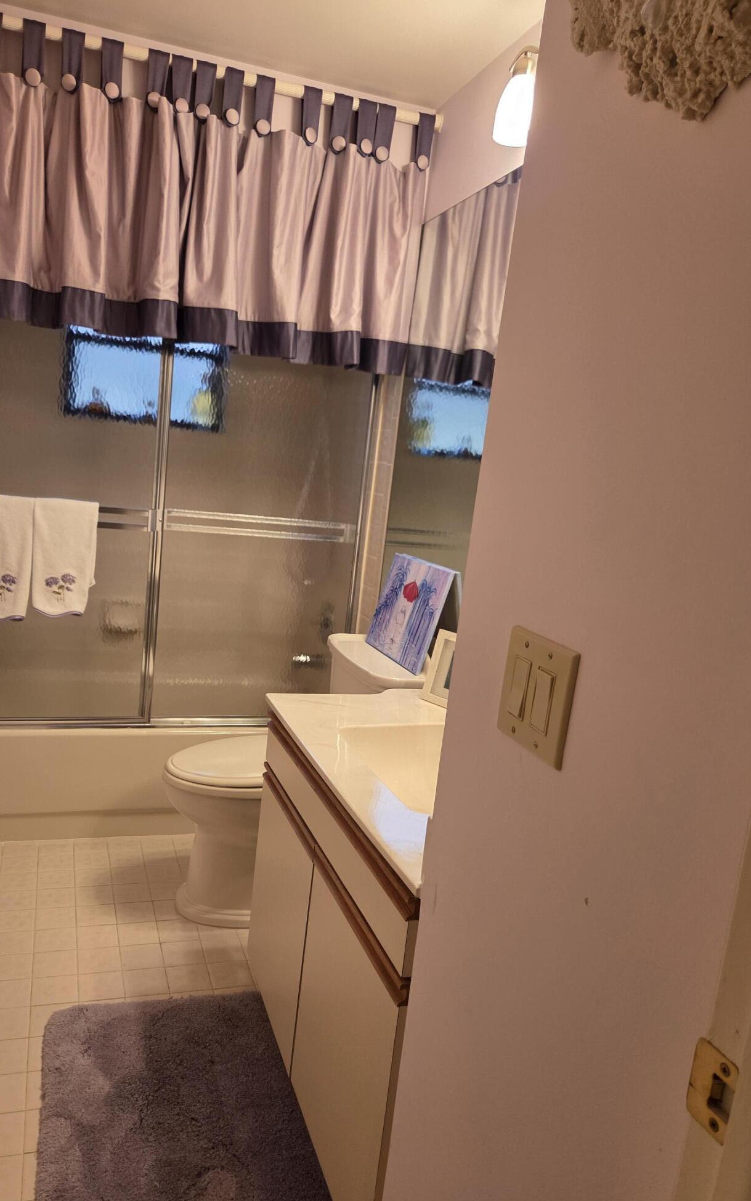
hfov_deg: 49.1
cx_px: 309
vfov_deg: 72.5
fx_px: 819
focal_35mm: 25
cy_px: 607
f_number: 1.8
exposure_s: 1/120
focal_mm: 5.4
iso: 250
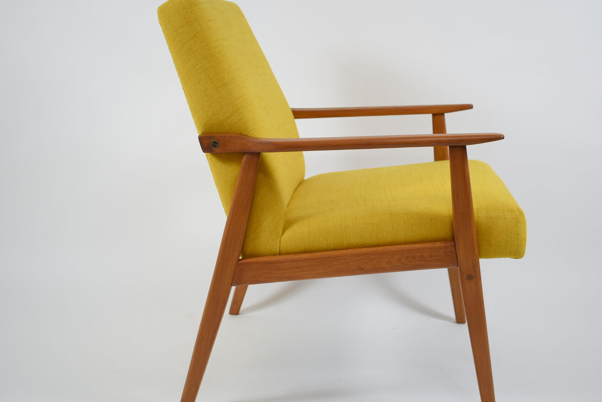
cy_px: 199
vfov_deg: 28.4
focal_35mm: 48
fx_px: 796
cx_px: 332
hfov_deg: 41.4
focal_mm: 27
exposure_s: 1/25
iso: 100
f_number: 4
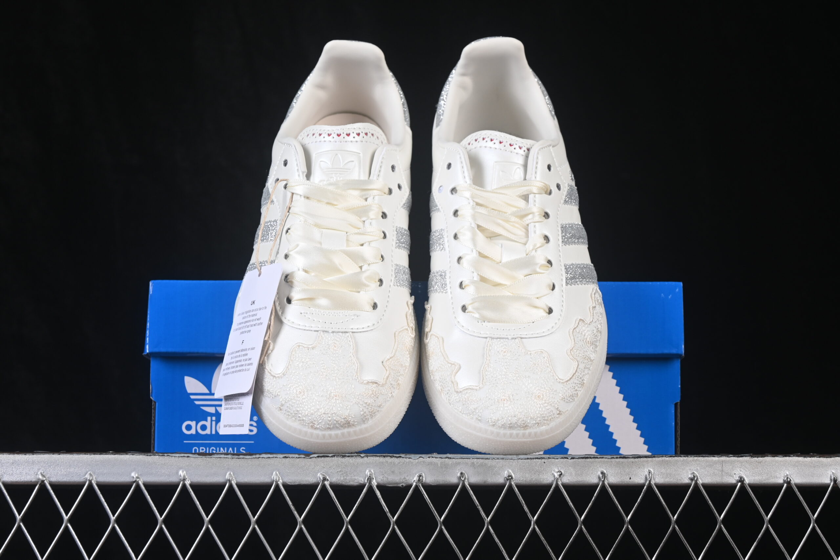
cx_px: 420
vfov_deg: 18.2
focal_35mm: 75
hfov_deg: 27.0
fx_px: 1750
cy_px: 280
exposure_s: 1/80
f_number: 8
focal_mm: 50
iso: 160
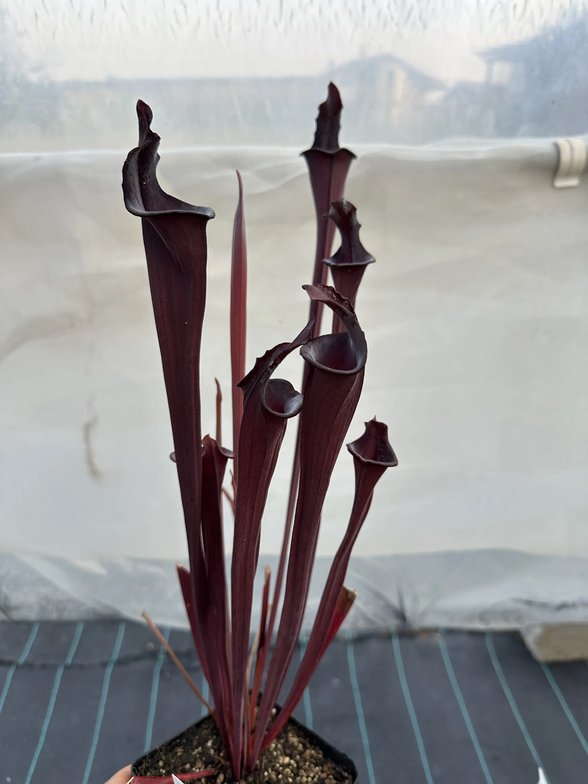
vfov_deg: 71.6
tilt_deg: -27.3
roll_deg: -2.0
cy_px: 392
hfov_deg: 56.8
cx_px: 294
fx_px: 544
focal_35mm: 24
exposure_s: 1/496
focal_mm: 6.86
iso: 80
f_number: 1.78
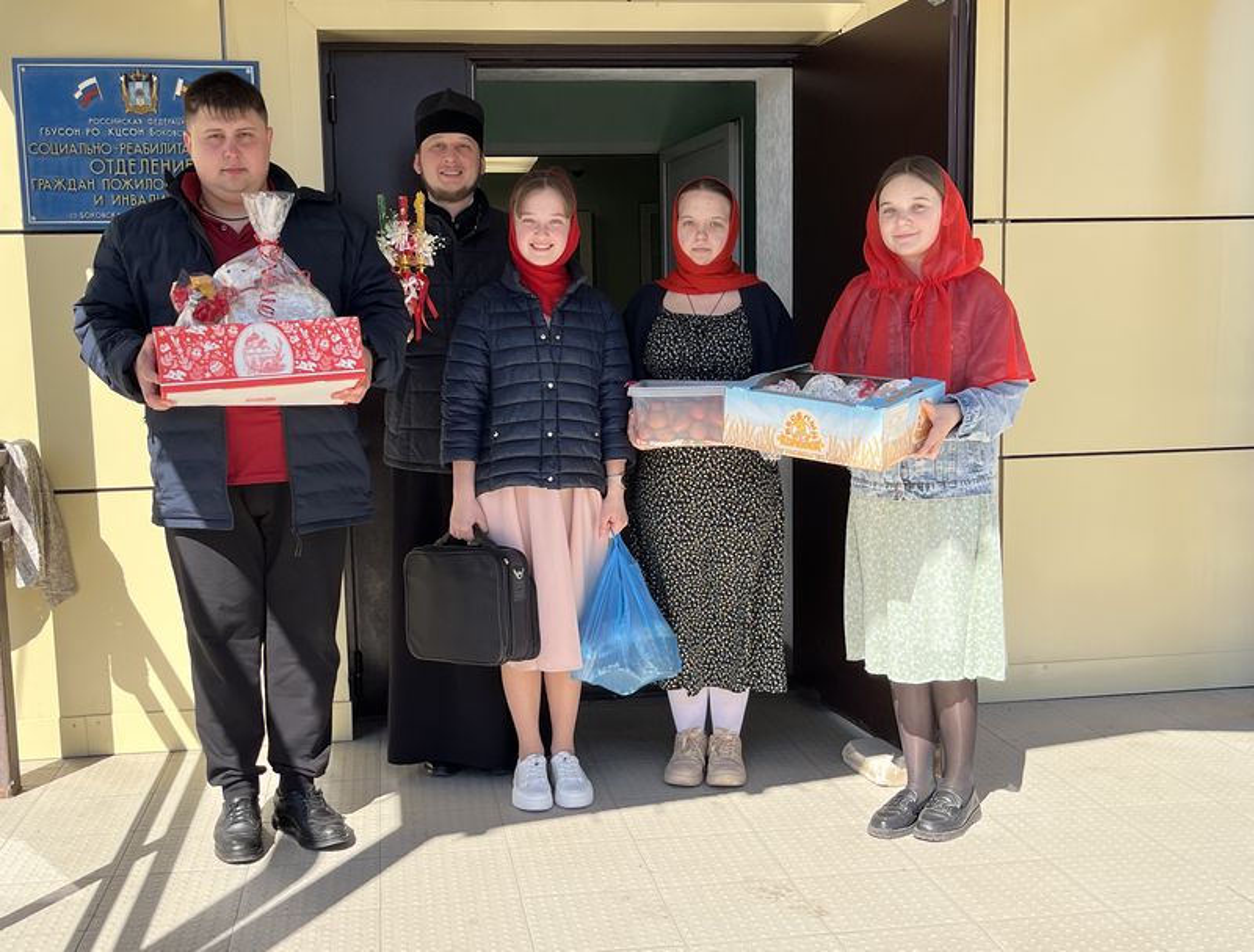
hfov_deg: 67.1
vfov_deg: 53.4
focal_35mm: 26
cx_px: 627
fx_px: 946
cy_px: 476
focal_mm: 5.1
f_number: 1.6
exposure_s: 1/1558
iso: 50
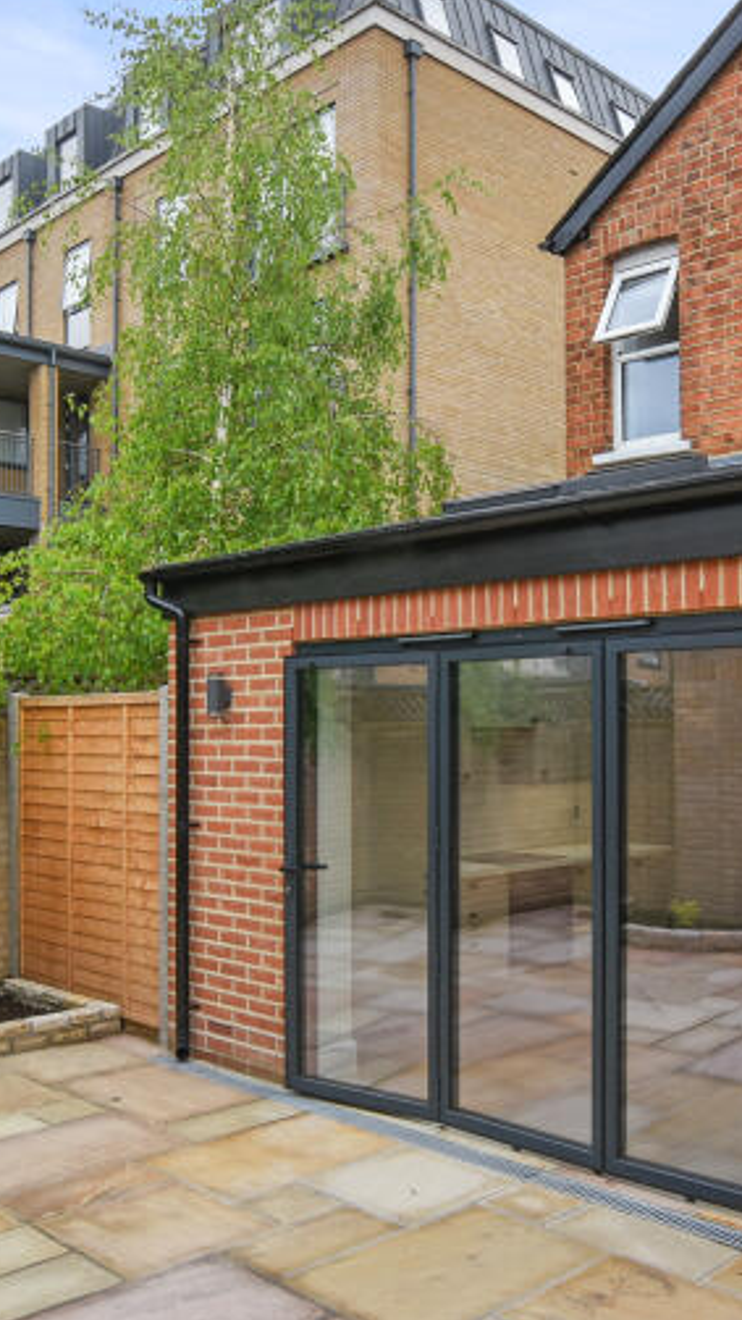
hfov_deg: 36.6
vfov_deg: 60.6
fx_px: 1119
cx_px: 420
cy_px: 778
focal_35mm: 32
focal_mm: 10
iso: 250
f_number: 8
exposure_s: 1/160
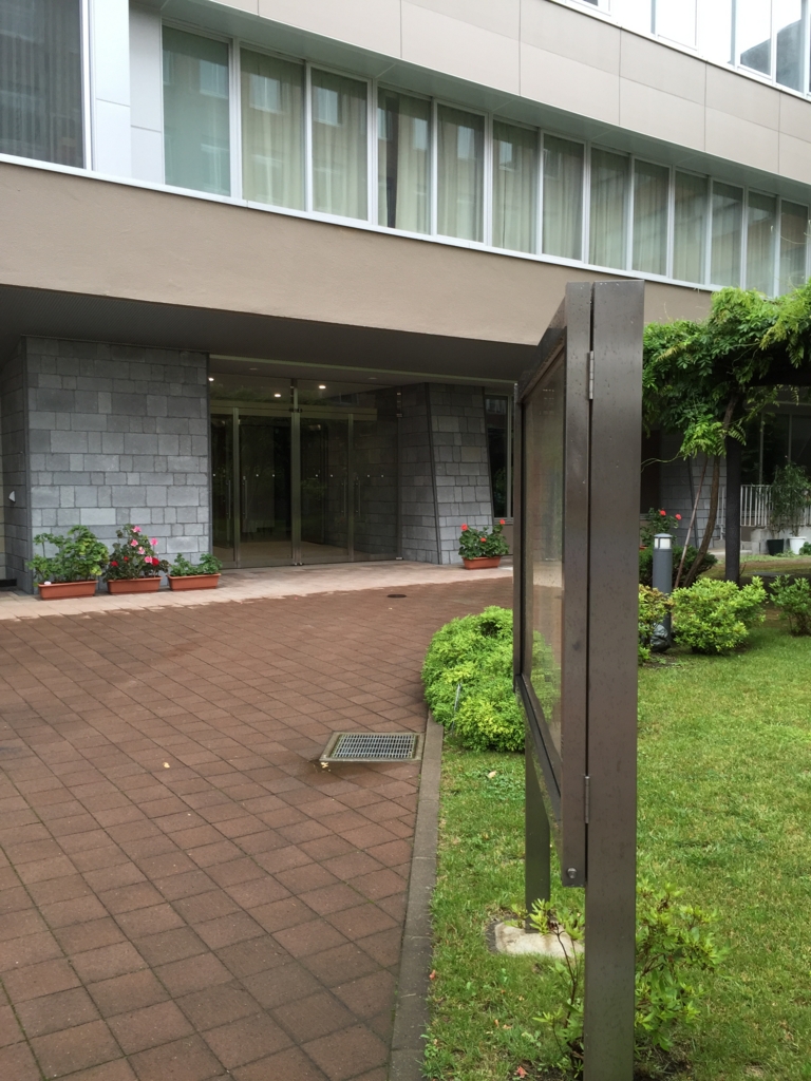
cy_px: 540
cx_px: 406
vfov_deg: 61.7
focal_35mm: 29
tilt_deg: -3.3
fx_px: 906
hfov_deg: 48.2
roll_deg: +0.3
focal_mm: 4.15
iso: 32
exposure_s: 1/120
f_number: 2.2
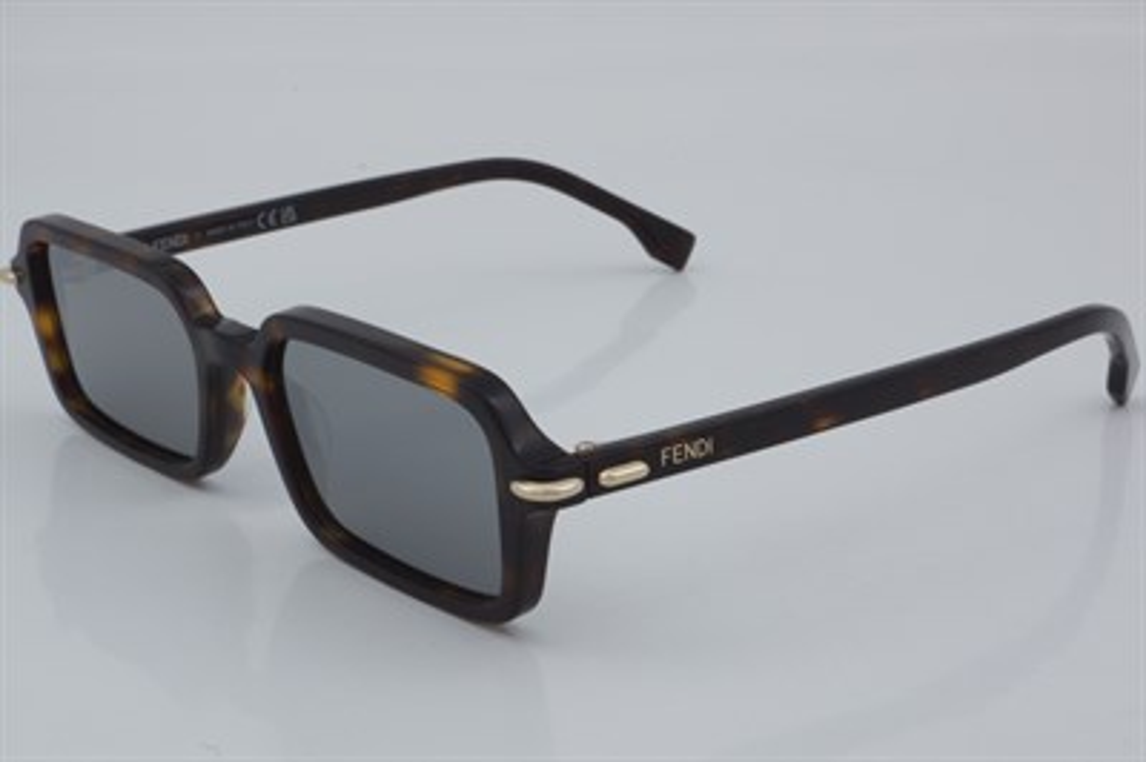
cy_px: 381
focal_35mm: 75
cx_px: 573
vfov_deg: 18.2
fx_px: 2385
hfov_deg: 27.0
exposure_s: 1/4
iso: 100
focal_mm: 50
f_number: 32
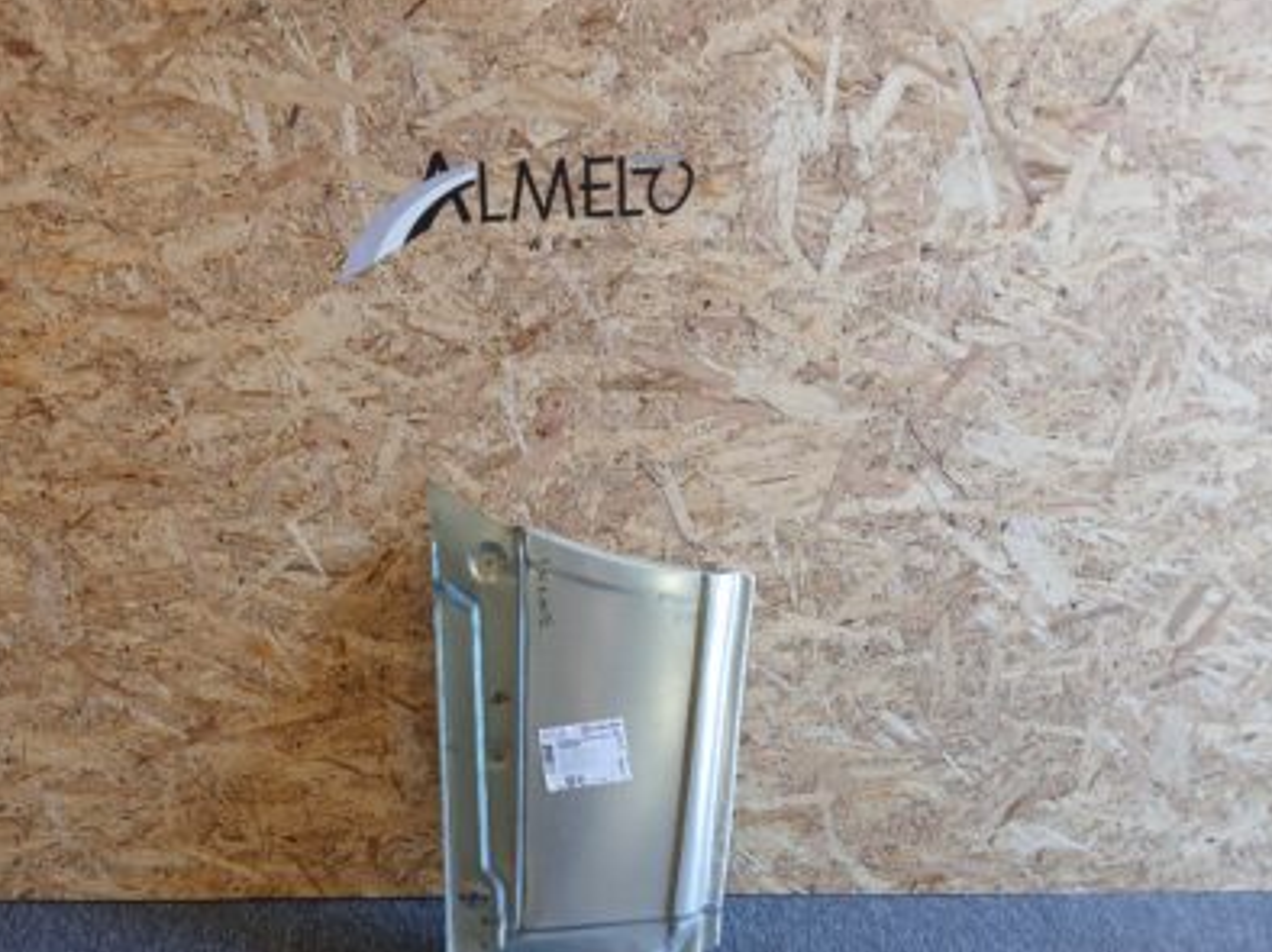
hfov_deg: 55.0
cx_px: 510
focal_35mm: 33
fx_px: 1212
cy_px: 579
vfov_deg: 42.7
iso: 160
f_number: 1.8
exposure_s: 1/50
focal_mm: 3.98
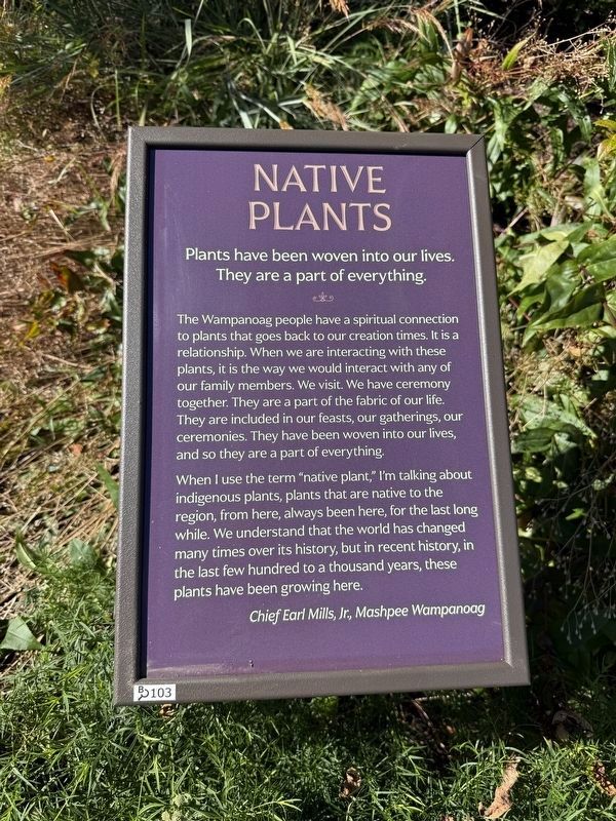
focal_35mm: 24
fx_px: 569
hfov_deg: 56.8
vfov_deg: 71.6
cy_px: 410
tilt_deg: -53.1
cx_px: 308
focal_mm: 6.76
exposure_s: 1/2370
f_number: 1.78
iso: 80
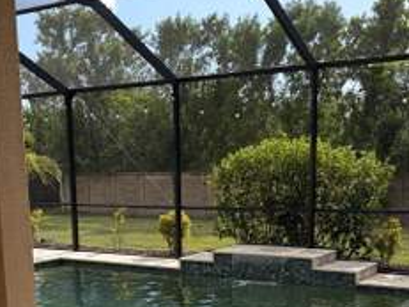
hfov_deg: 35.5
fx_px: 638
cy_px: 279
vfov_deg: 26.1
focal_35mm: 54
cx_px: 189
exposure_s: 1/2208
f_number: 1.6
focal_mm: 5.96
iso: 50
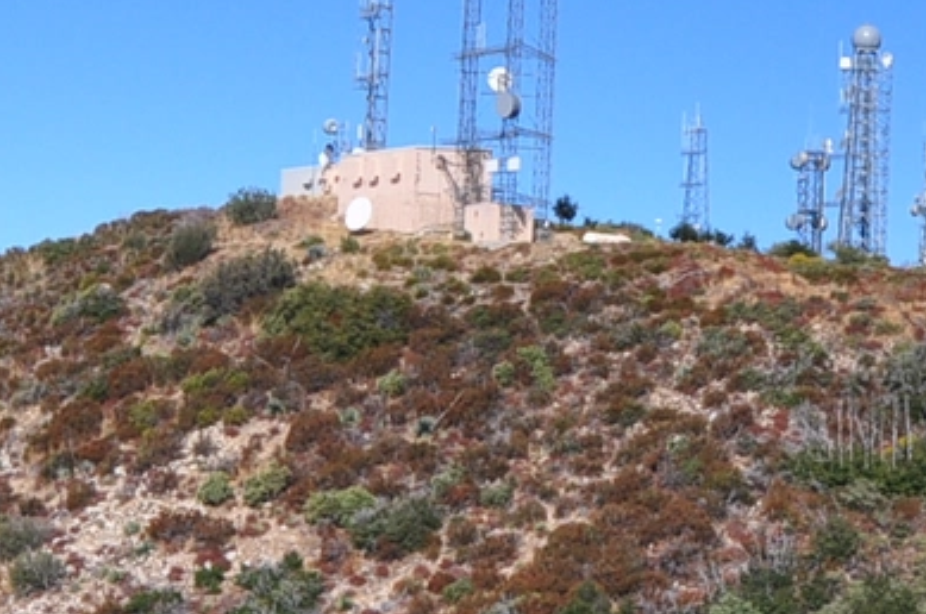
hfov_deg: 18.1
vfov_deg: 12.1
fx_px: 2902
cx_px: 590
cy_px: 267
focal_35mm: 113
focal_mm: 18
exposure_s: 1/500
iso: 200
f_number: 10
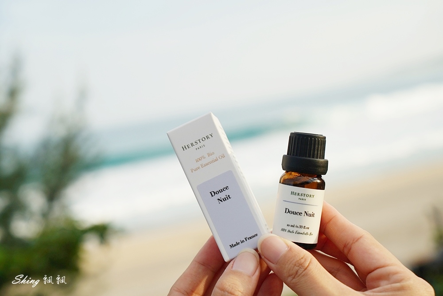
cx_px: 222
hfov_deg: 28.8
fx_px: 861
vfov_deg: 19.5
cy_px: 148
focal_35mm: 70
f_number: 7.1
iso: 100
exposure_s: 1/250
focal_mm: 70
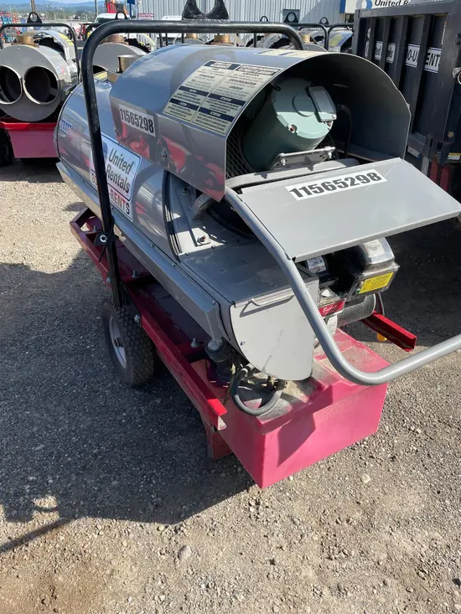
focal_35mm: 26
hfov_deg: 53.1
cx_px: 230
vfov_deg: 67.3
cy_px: 307
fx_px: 462
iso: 32
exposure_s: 1/1795
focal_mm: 4.2
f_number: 1.6
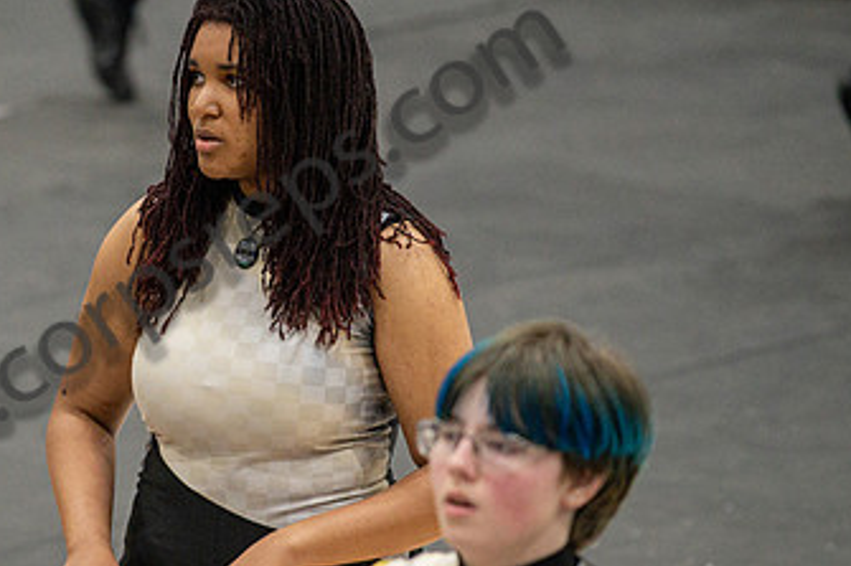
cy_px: 309
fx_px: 10537
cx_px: 165
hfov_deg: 4.6
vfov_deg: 3.1
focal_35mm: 446
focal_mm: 200
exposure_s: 1/500
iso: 5000
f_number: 4
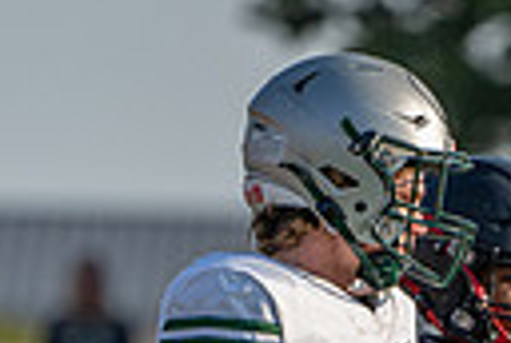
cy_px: 628
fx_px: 25752
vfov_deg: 0.8
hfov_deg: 1.1
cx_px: 419
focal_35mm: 1810
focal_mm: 400
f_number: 5.6
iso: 320
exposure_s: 1/1250
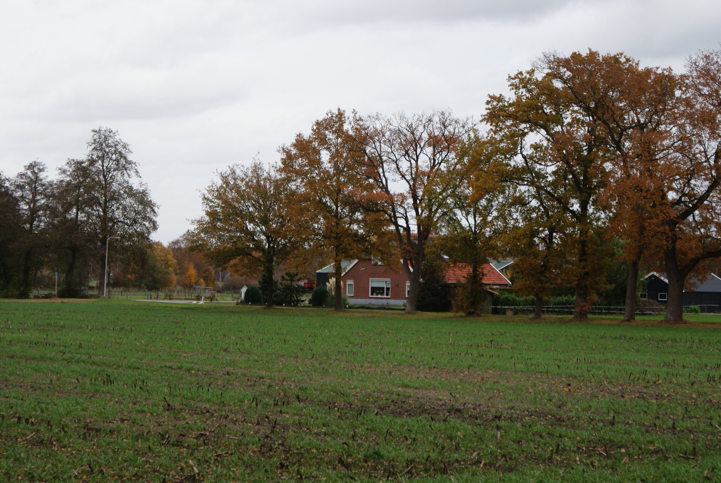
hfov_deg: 19.4
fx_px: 2105
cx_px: 360
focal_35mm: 105
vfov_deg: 13.1
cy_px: 242
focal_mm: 70
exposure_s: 1/125
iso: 160
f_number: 5.6
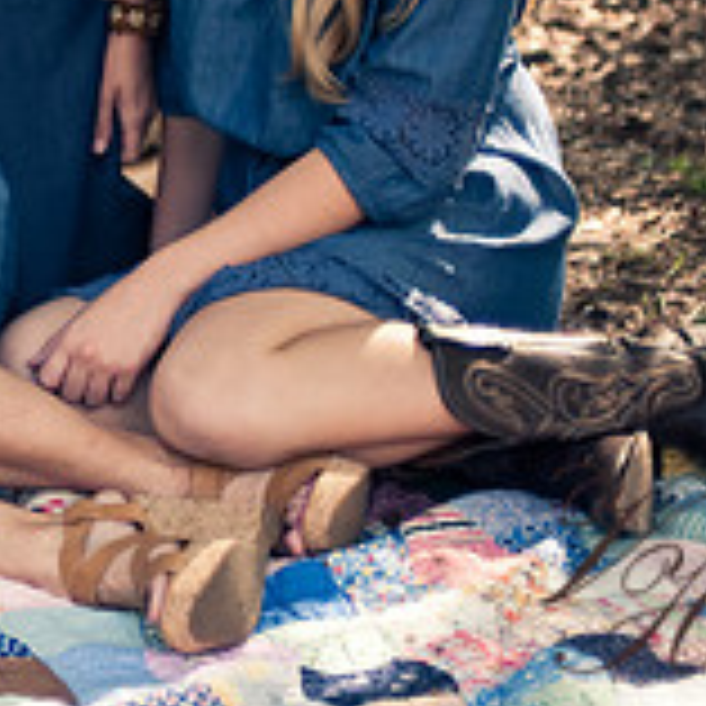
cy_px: -103
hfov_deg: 10.6
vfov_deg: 11.0
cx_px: -463
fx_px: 3623
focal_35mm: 157
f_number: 1.8
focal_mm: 50
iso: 200
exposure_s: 1/1000
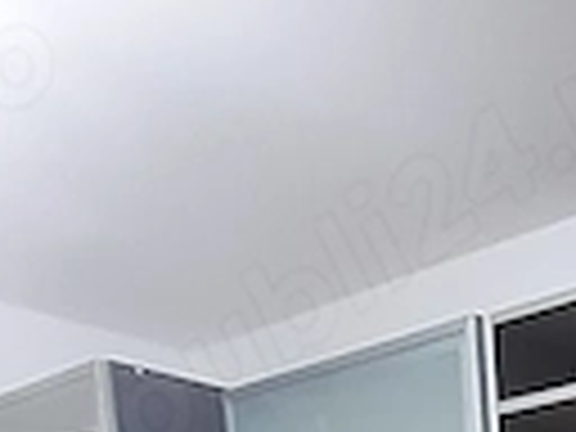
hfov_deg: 27.4
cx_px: 711
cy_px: 976
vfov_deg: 15.7
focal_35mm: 61
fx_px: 1015
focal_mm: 1.13
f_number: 2.2
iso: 320
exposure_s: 1/25
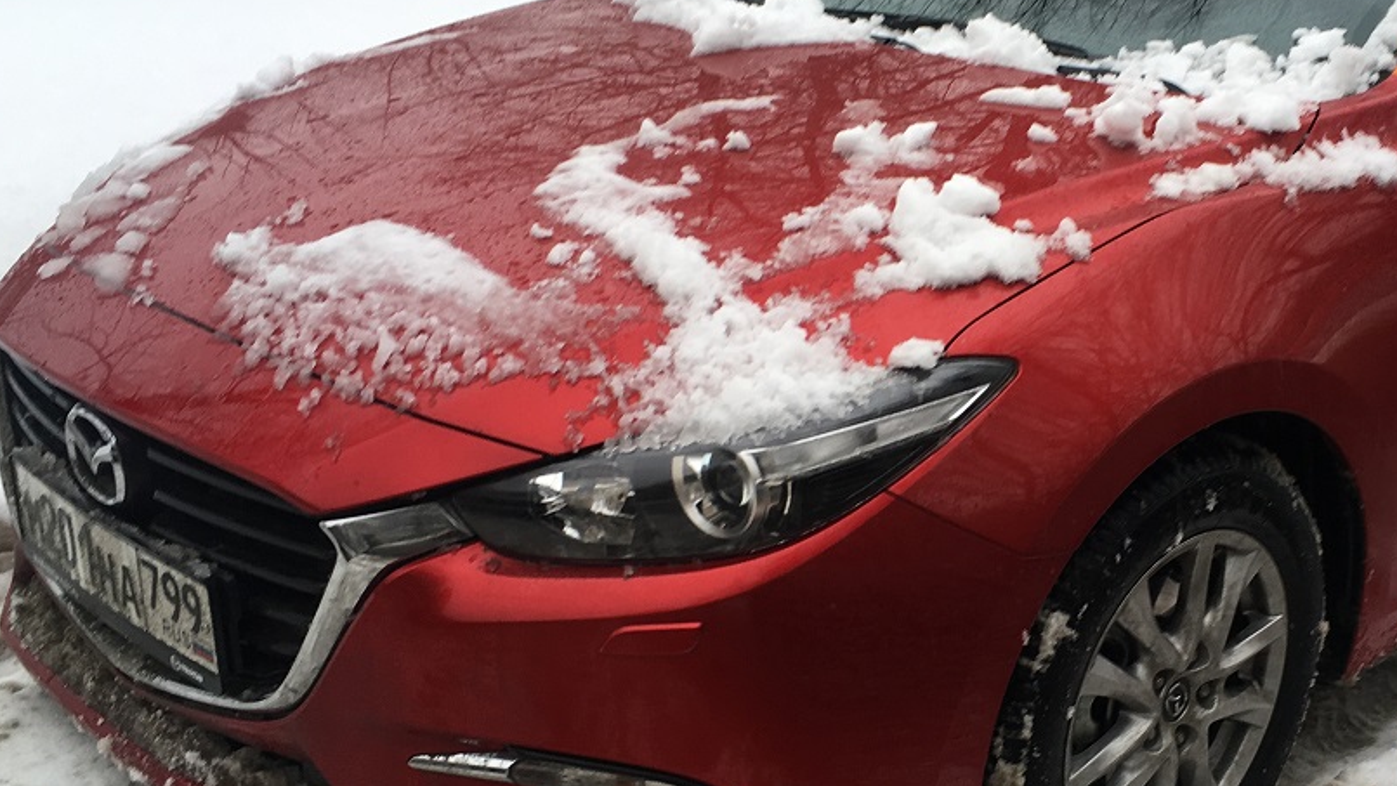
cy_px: 431
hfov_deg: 39.9
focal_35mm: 51
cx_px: 965
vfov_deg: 23.5
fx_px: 1889
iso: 25
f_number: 2.2
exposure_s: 1/123
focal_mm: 4.15
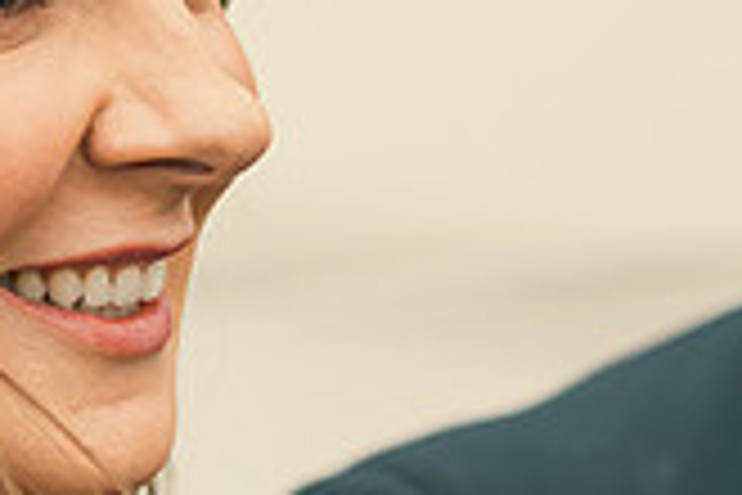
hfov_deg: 4.3
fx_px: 9790
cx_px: 459
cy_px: 223
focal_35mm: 475
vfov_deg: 2.9
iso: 160
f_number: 3.5
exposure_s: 1/250
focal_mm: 135
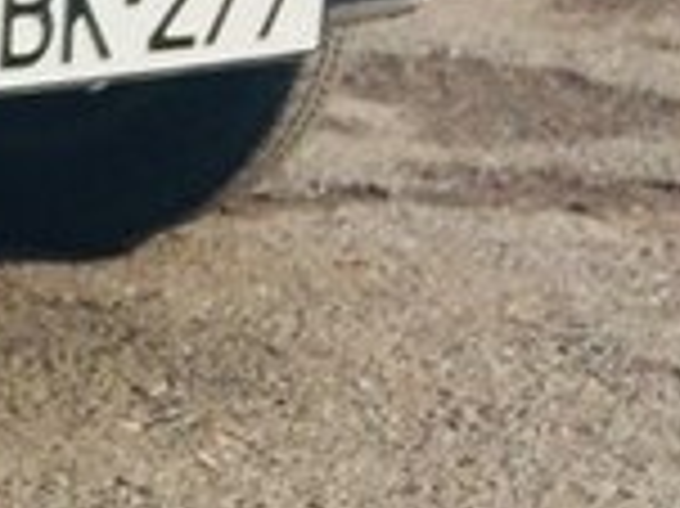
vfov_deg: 11.5
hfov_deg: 13.1
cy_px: -25
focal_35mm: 127
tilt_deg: -9.2
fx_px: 2493
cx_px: -743
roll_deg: +0.1
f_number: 2.2
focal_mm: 4.15
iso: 32
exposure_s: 1/2564
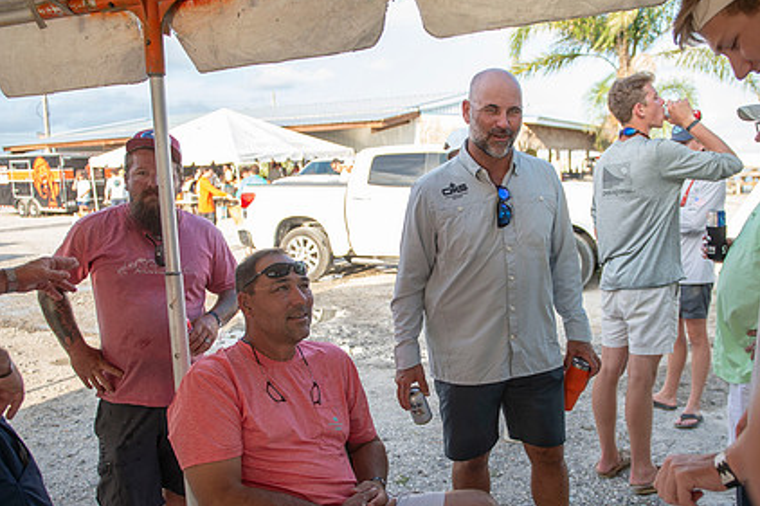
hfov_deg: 57.0
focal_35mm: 33
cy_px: 292
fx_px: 696
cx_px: 432
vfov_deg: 39.8
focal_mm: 24
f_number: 3.2
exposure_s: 1/250
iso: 50
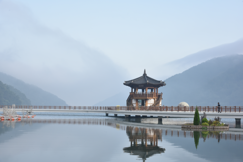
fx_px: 371
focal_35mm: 55
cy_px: 81
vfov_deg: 24.6
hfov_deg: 36.2
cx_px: 122
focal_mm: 55
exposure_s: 1/400
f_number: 10
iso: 1000
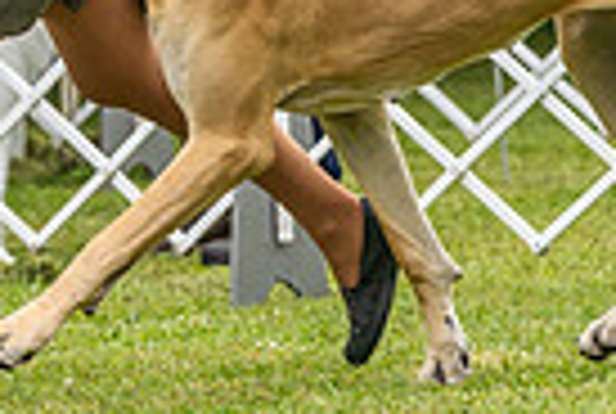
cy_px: -340
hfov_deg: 3.5
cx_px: 162
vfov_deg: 2.3
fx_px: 10135
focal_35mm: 591
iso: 400
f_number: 4
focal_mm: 140
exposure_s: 1/800
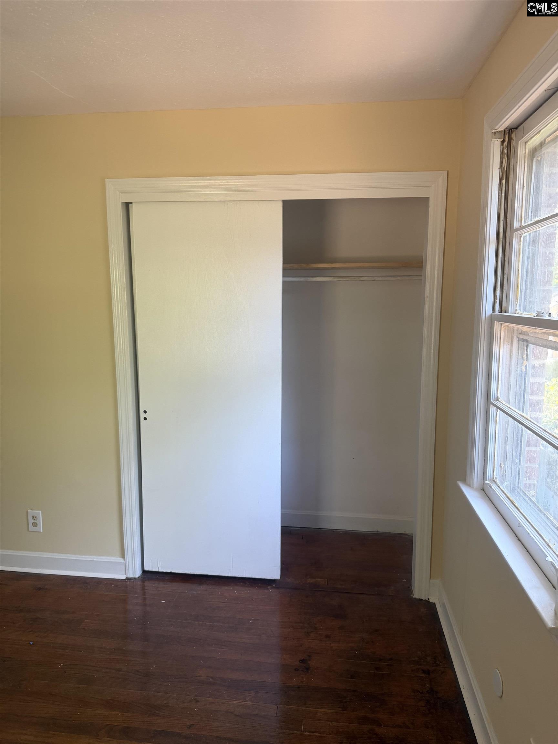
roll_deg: -0.5
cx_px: 279
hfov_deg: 56.8
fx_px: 516
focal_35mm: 24
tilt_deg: -8.4
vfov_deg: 71.6
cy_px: 372
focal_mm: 6.76
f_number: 1.78
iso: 200
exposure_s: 1/64
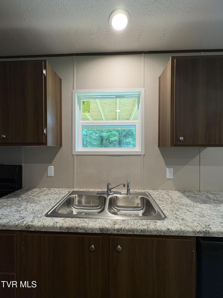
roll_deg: +0.3
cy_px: 149
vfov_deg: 102.1
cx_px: 112
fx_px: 120
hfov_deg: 85.7
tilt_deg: +0.2
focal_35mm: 14
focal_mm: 2.22
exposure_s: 1/120
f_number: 2.2
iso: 160
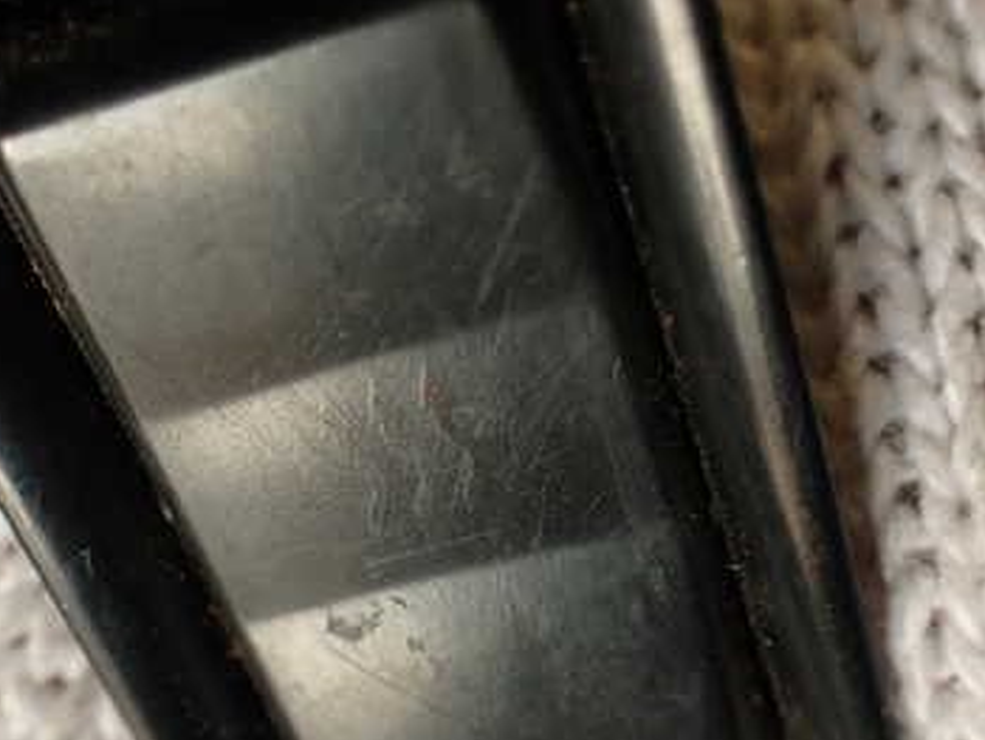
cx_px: 440
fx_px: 1566
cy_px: 449
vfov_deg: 26.5
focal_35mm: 55
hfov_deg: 34.9
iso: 100
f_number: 2.4
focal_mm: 5.79
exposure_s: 1/100
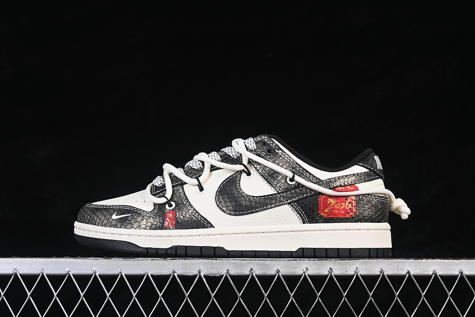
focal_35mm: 75
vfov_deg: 18.2
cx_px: 238
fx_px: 990
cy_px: 158
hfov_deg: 27.0
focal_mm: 50
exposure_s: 1/80
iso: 160
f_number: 7.1
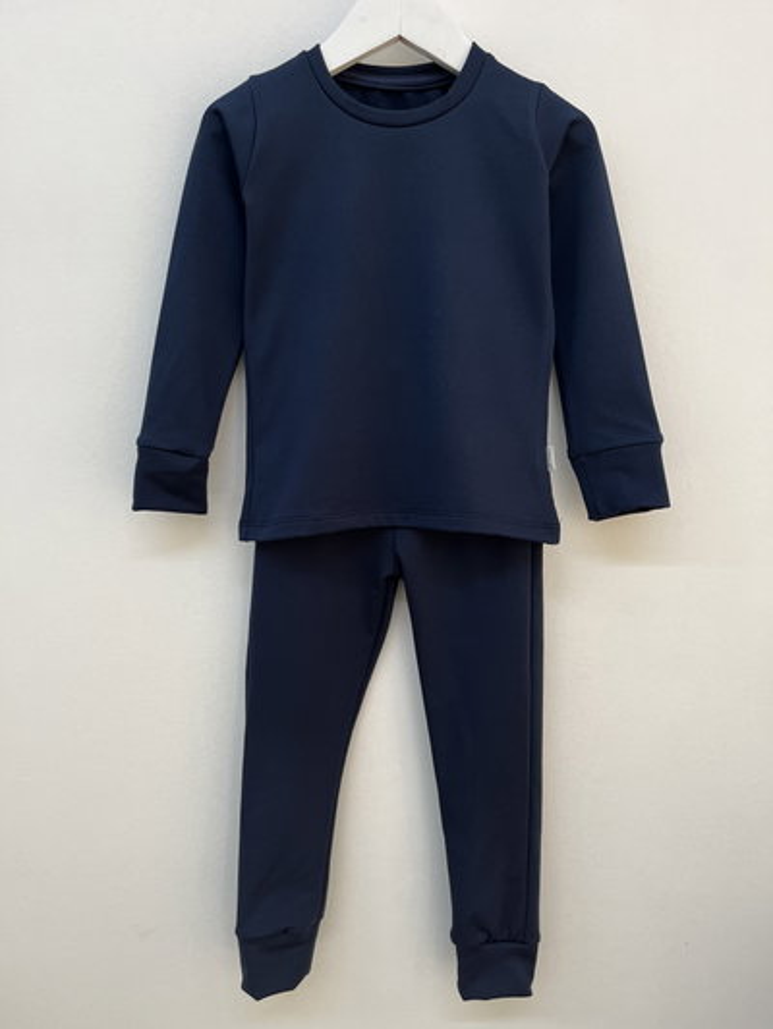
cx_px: 386
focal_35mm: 26
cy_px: 514
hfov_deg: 53.1
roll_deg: -1.1
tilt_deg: -10.4
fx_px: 774
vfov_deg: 67.3
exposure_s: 1/100
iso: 125
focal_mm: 5.1
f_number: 1.6
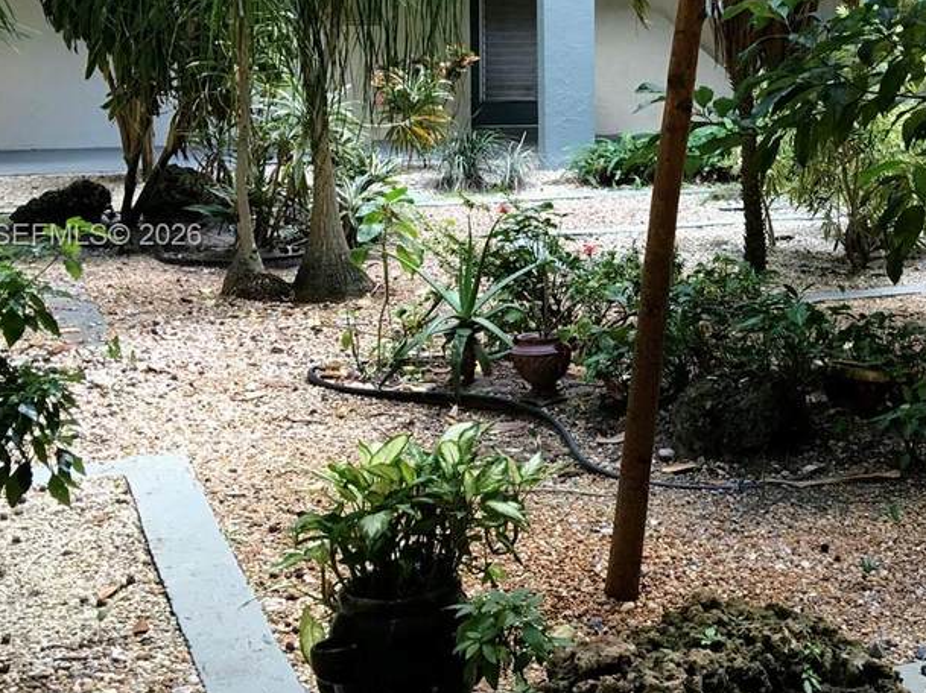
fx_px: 1631
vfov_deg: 23.9
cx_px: 797
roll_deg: +0.0
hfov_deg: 30.6
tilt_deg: -7.1
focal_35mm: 61
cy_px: 237
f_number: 2.2
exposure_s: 1/30
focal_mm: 4.15
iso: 32
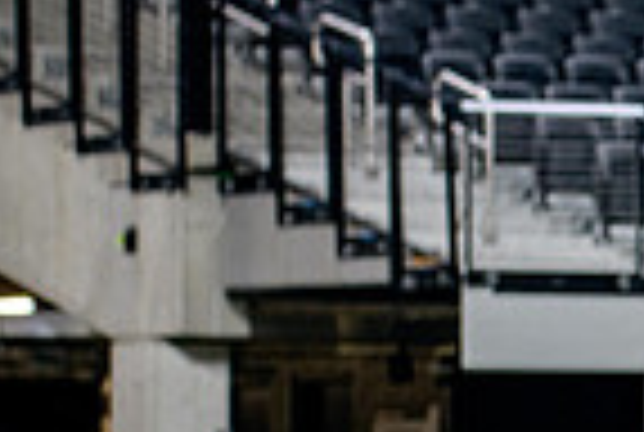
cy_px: 718
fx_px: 10523
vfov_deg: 2.3
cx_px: 1216
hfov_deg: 3.5
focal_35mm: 587
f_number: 2.8
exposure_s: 1/400
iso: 1250
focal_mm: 145
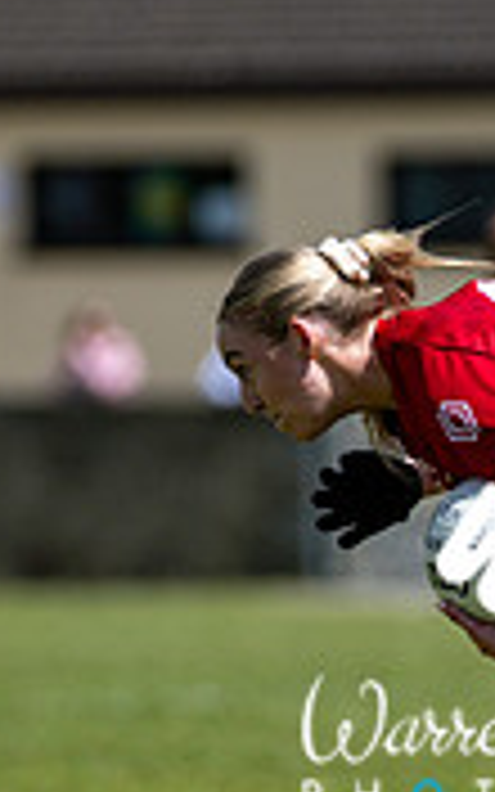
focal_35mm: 804
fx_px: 17354
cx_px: 594
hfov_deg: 1.6
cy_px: 655
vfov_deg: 2.6
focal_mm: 240
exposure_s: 1/6400
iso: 160
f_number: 2.8
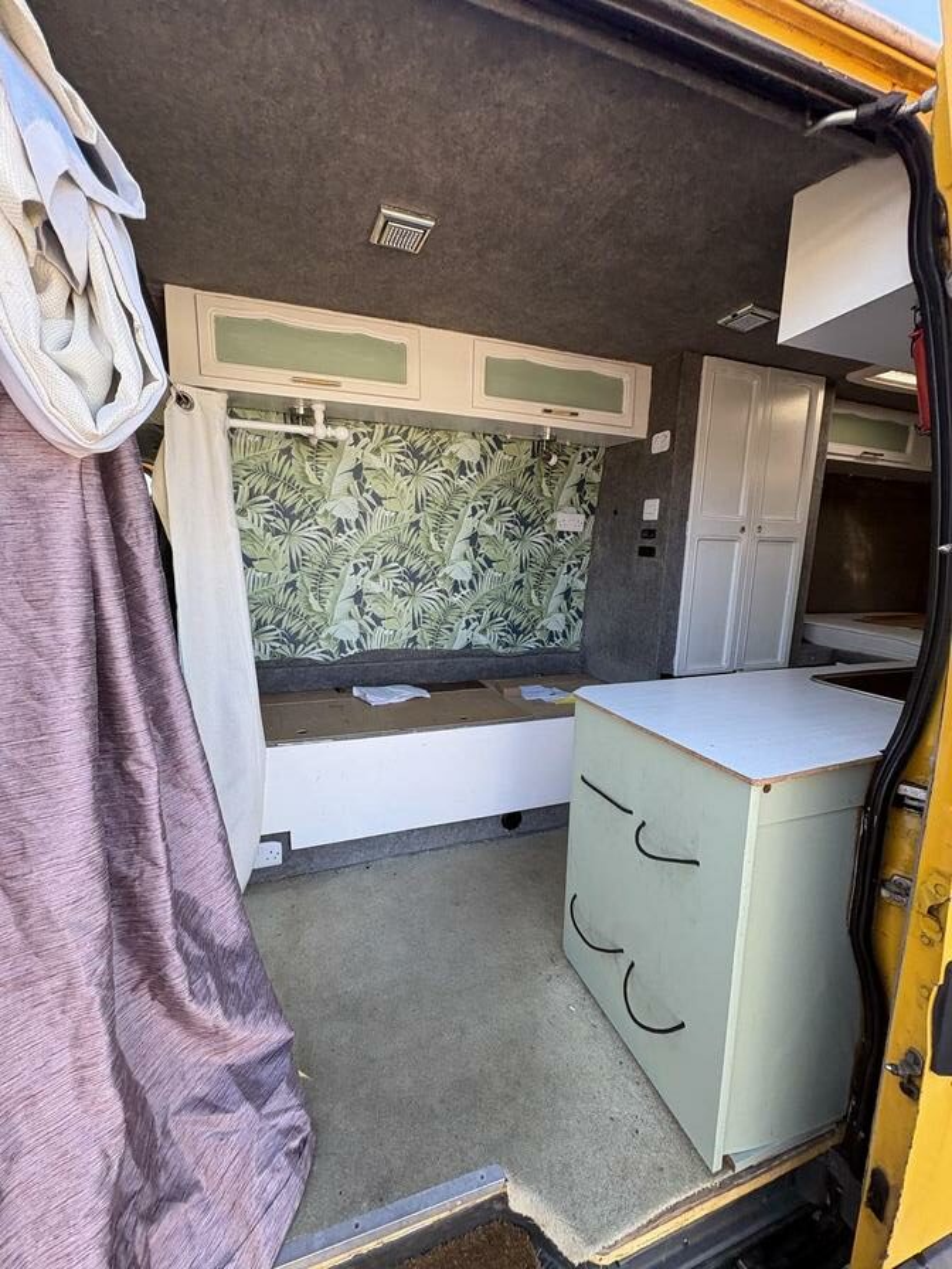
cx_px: 476
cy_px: 634
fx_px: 513
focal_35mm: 14
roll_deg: -0.8
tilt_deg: +2.7
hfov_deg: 85.7
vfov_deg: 102.1
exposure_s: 1/99
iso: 40
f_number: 2.2
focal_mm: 2.22
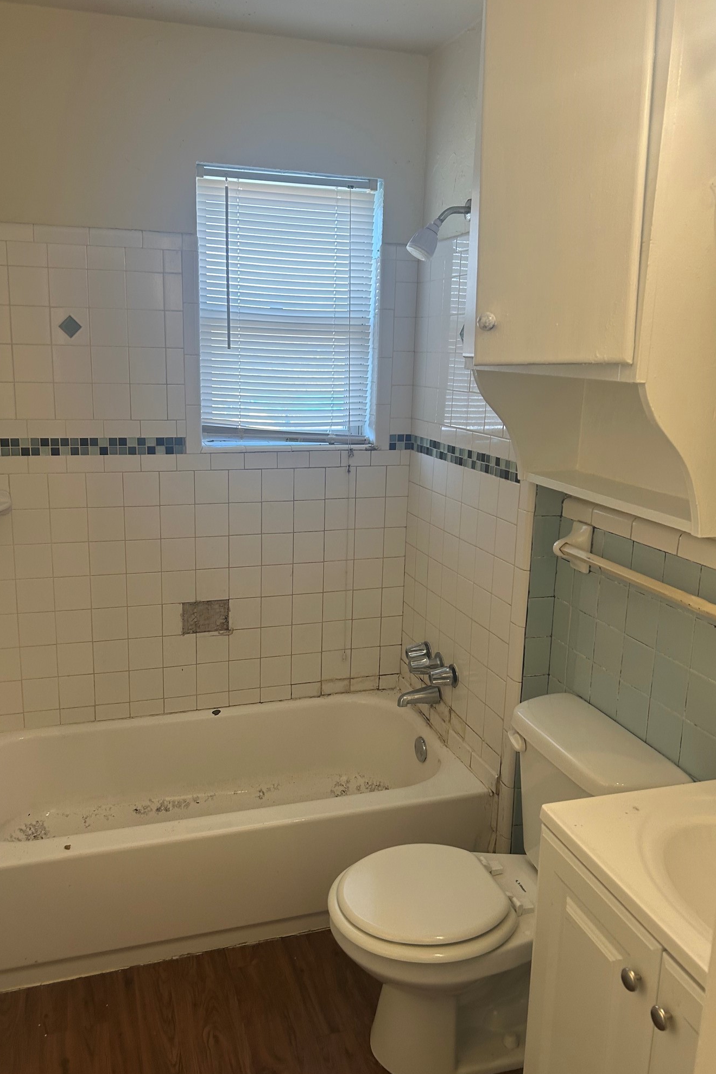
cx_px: 337
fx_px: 835
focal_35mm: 28
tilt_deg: -12.3
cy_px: 525
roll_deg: -1.9
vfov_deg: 65.5
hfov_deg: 46.4
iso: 80
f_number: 1.5
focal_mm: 5.7
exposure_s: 1/120
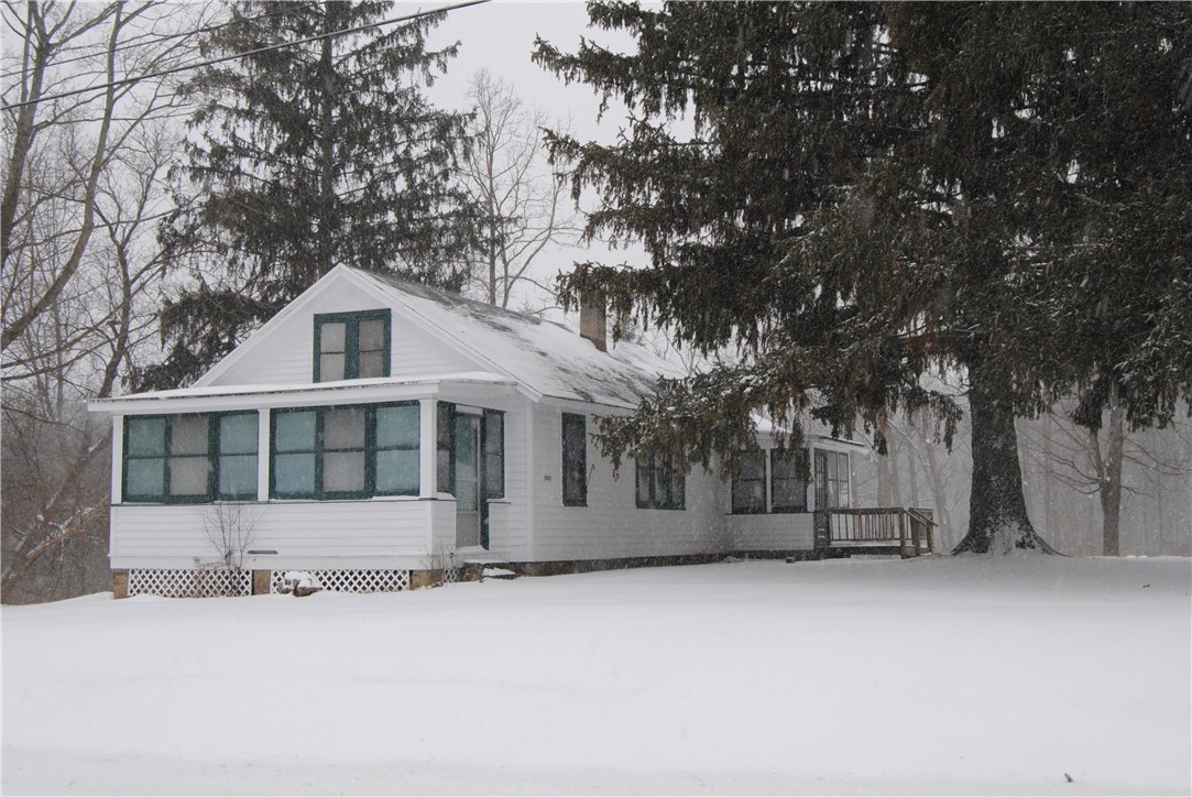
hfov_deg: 42.3
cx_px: 596
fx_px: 1541
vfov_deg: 29.0
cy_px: 398
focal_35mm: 46
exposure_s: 1/320
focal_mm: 31
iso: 800
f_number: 9
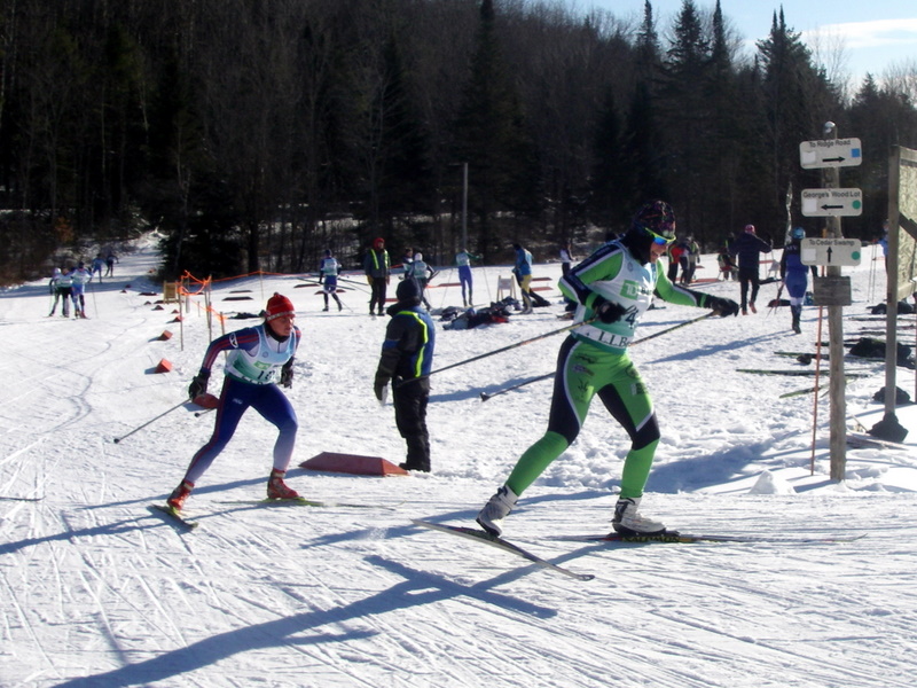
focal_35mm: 38
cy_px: 344
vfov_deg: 37.7
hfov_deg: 49.0
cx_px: 458
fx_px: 1007
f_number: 6.6
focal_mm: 6.3
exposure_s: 1/500
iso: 64
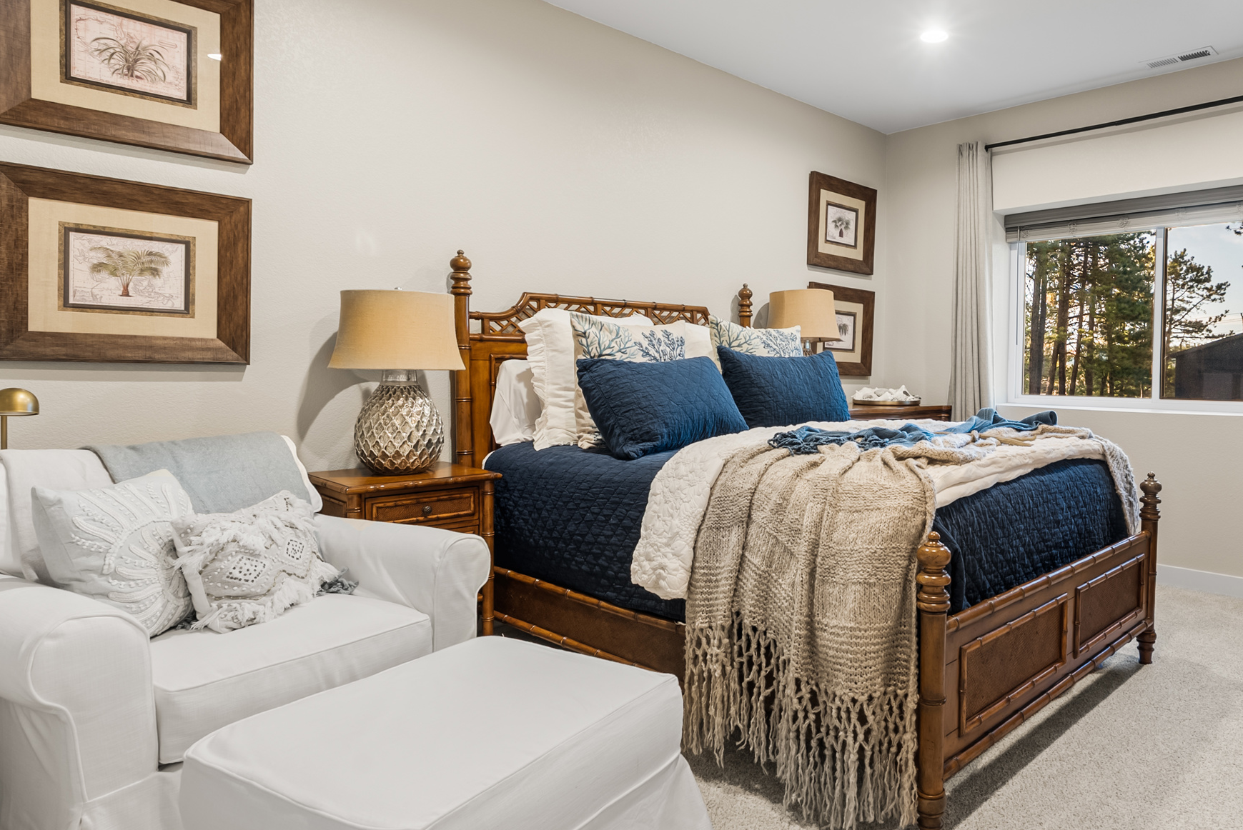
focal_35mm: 23
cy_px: 381
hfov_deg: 73.9
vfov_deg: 55.1
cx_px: 821
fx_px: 795
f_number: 8
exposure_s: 1
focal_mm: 16
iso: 200
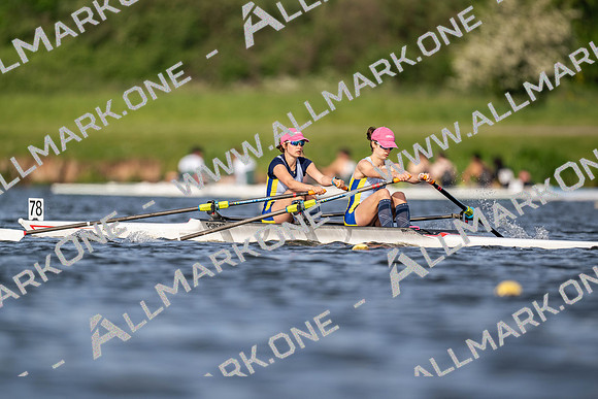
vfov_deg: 2.3
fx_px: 9969
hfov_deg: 3.4
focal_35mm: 600
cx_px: 299
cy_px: 200
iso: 250
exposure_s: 1/2500
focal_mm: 600
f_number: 4
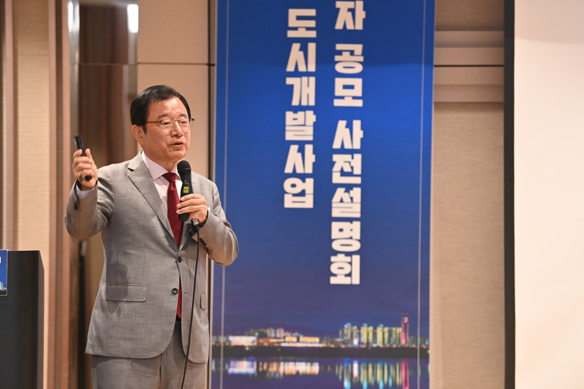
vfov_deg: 11.2
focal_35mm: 122
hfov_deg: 16.8
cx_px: 292
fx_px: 1979
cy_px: 194
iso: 3200
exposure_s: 1/160
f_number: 3.5
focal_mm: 122
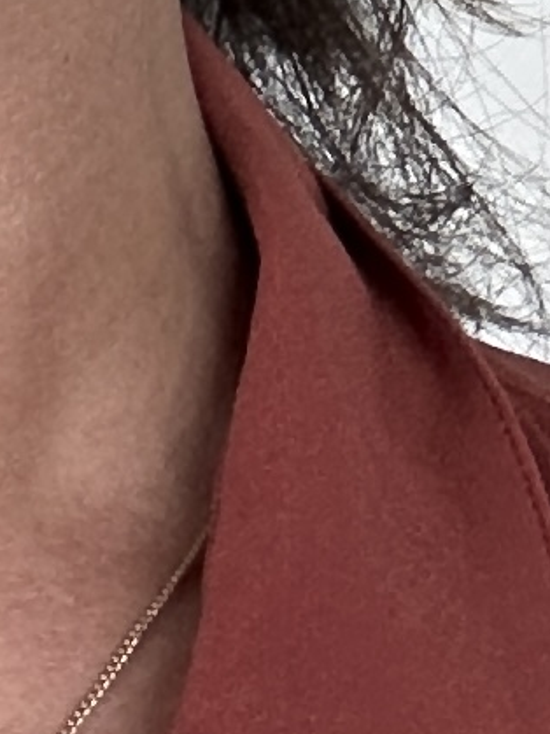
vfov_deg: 10.7
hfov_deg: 8.3
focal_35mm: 177
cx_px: -47
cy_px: -438
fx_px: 3752
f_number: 1.9
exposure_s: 1/60
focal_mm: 2.69
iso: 80
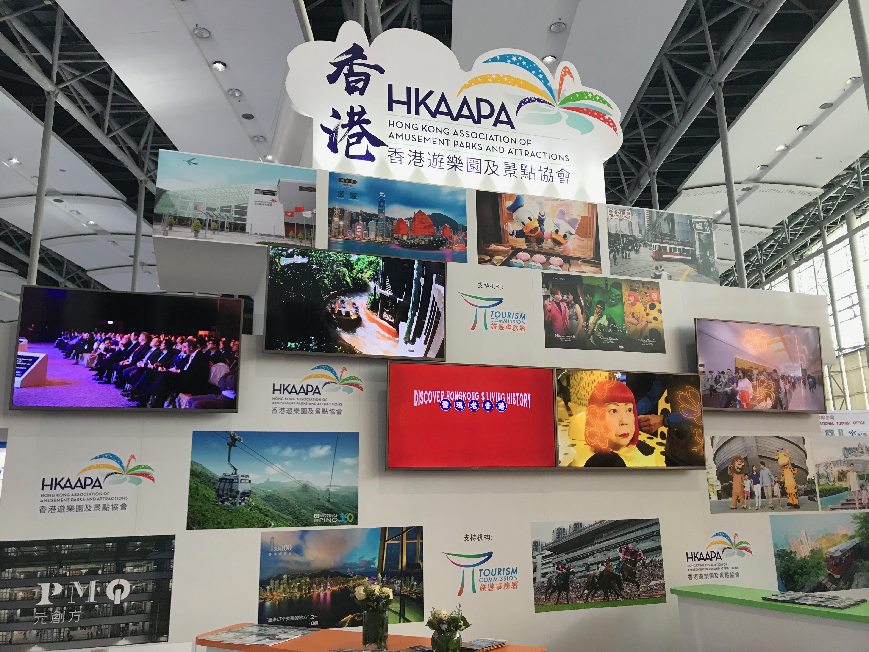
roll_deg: +0.7
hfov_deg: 63.4
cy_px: 326
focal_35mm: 28
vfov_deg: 49.7
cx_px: 434
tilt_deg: +11.8
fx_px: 703
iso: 25
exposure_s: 1/33
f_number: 1.8
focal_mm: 3.99
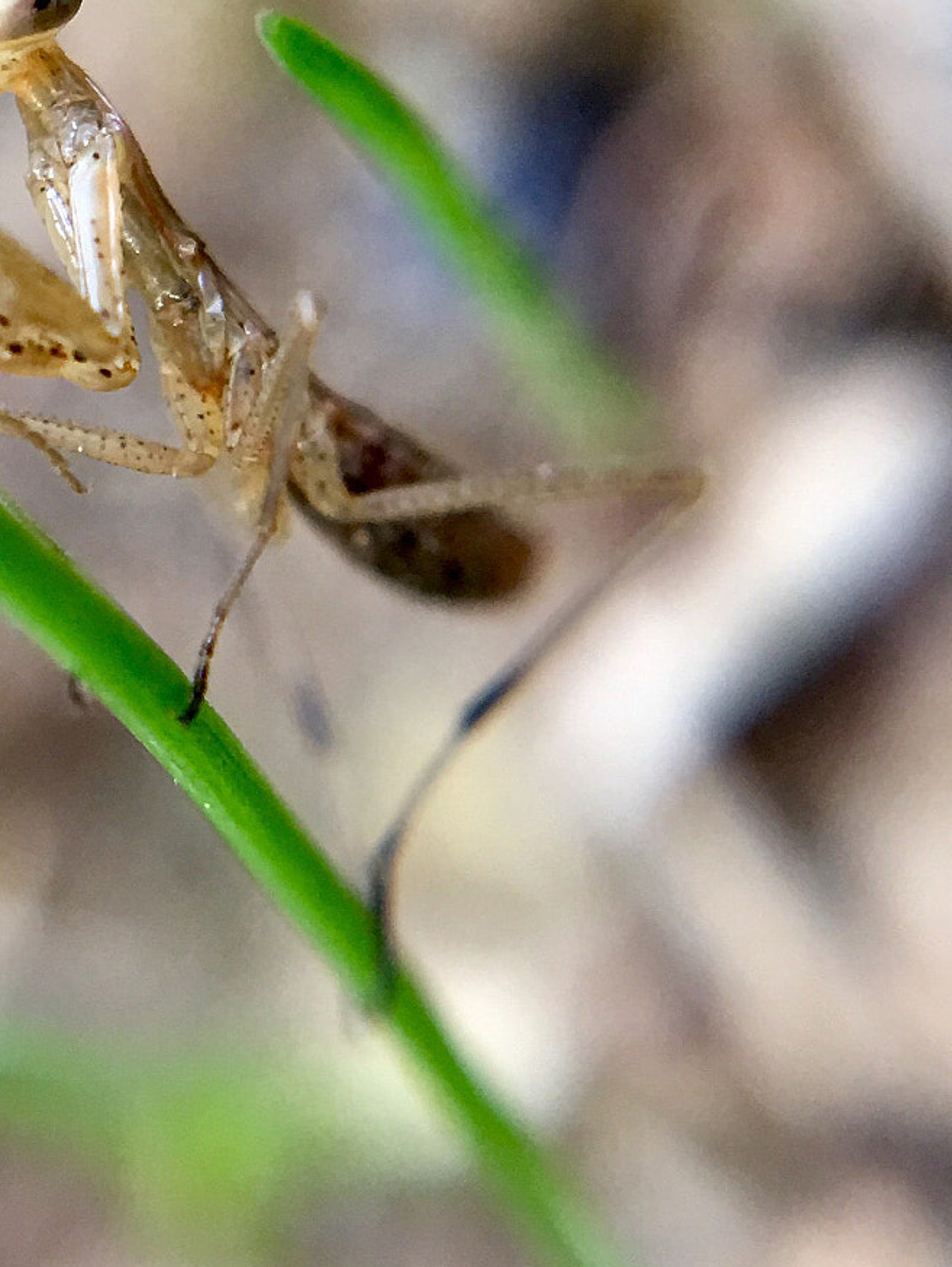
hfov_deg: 27.2
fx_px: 1942
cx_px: 256
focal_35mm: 53
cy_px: 392
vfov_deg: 35.7
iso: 32
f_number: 2.2
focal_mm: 4.15
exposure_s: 1/33
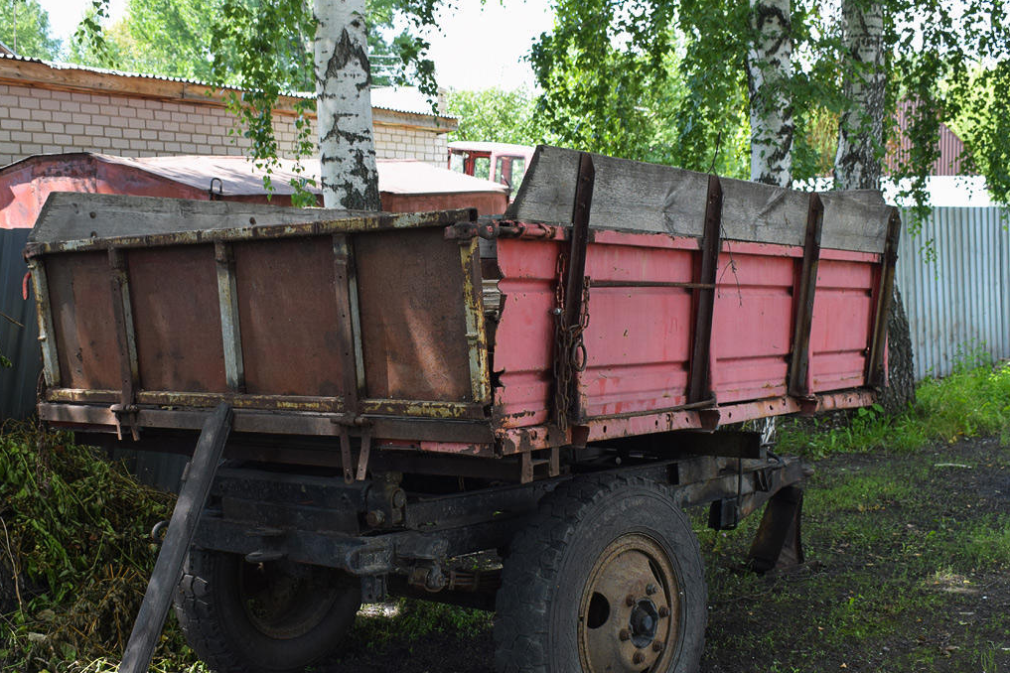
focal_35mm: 46
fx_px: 1290
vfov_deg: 29.2
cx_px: 456
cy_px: 395
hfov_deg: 42.7
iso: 200
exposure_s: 1/100
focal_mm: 26
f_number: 6.3
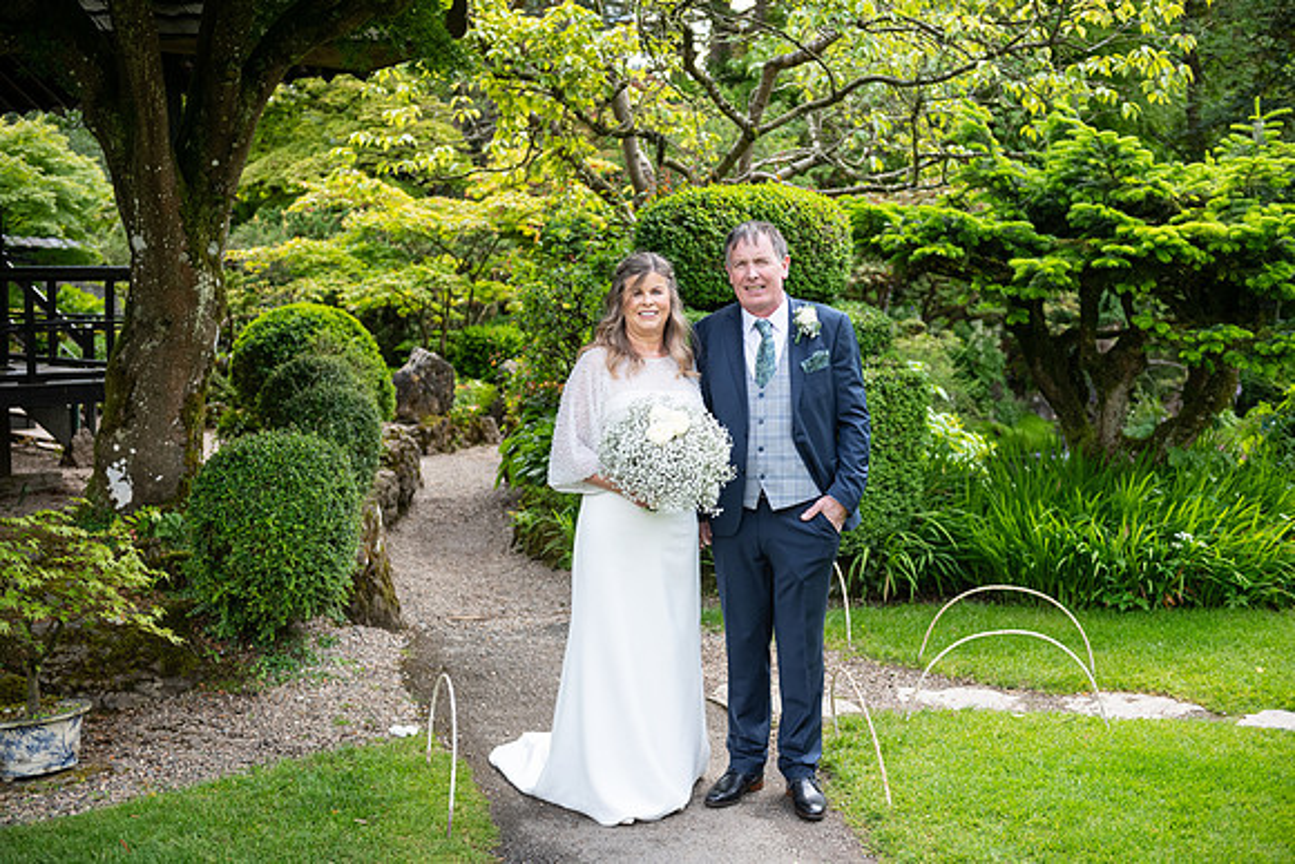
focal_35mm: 48
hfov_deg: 41.1
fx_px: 1727
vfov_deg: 28.1
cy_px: 432
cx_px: 648
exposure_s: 1/800
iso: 400
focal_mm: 48
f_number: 3.5
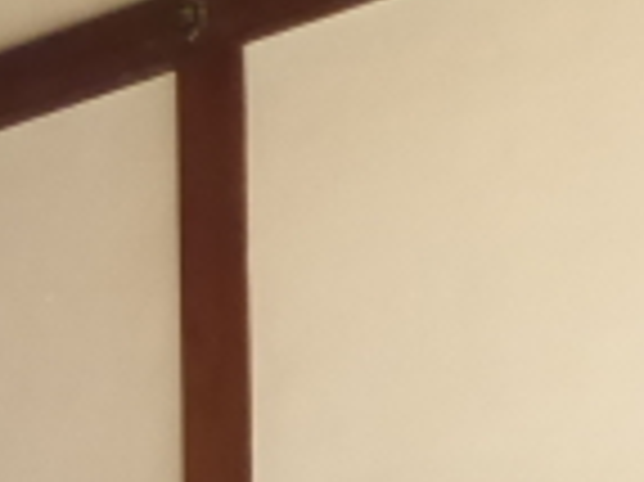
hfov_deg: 7.3
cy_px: 941
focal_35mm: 269
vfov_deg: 5.4
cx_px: -167
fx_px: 5000
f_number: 4.2
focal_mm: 10.3
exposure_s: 1/125
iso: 800
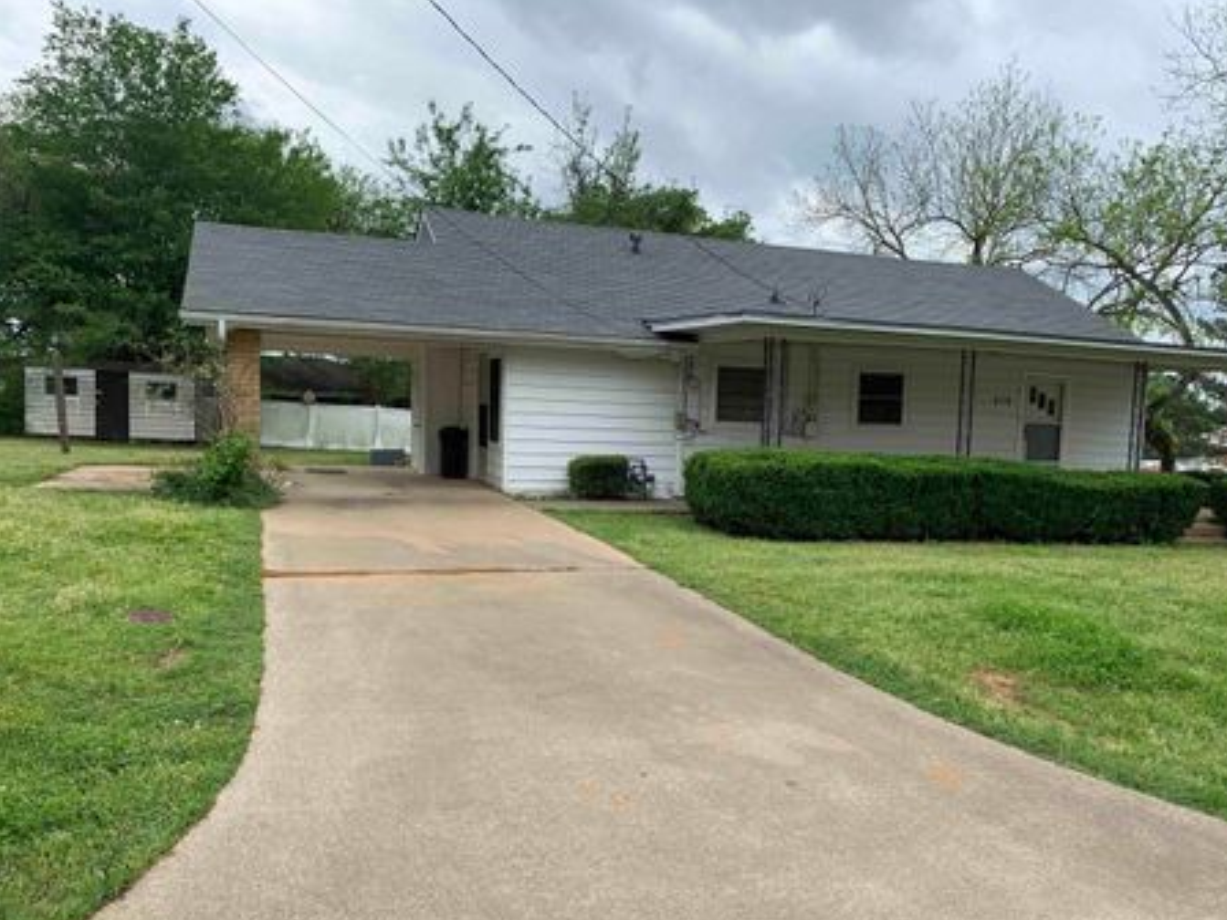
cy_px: 505
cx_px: 682
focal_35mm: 29
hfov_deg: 61.5
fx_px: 1028
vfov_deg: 48.2
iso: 25
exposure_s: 1/1350
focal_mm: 4.25
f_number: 1.8
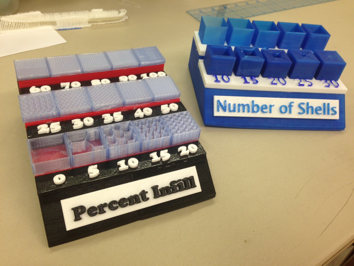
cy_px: 133
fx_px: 337
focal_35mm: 33
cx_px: 177
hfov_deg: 55.4
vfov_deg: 42.9
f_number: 2.4
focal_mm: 4.13
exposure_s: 1/20
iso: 50
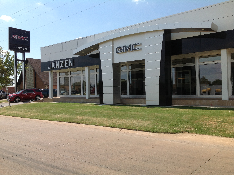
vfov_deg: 40.6
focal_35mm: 35
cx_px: 117
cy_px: 88
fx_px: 236
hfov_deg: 52.7
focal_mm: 4.28
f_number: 2.4
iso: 50
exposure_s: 1/2160
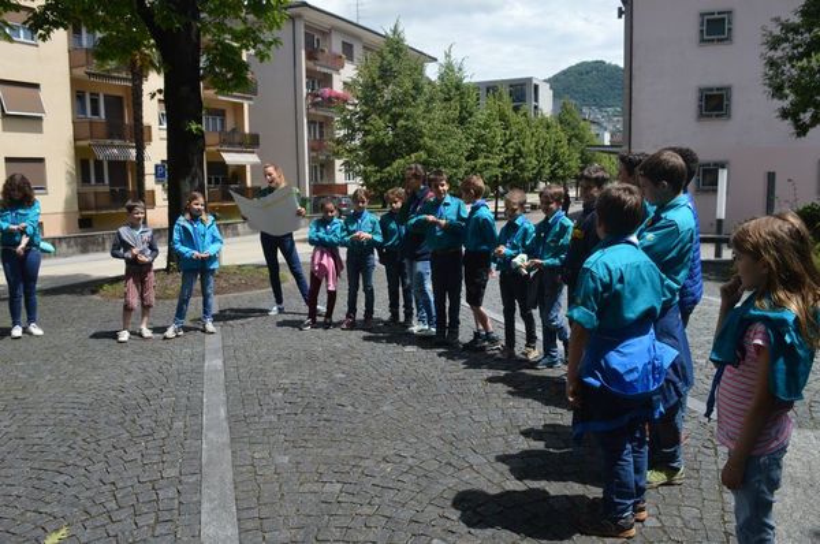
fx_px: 614
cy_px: 272
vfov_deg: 47.8
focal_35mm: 27
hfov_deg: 67.5
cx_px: 410
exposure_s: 1/250
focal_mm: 18
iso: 100
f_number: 7.1
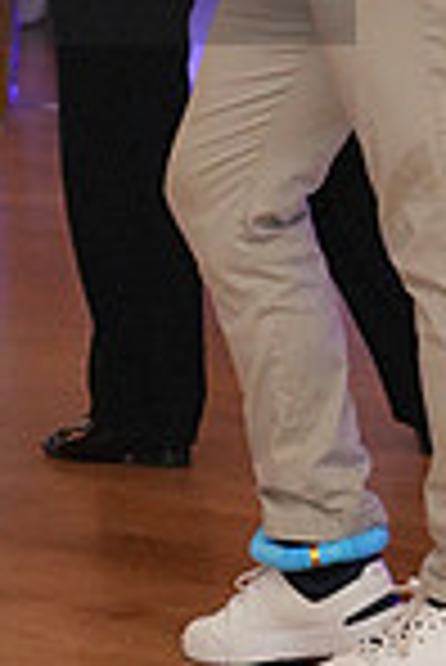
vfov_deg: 7.1
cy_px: -104
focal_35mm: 286
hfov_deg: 4.8
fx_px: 5302
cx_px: -264
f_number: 3.5
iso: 8000
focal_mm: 73
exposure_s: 1/250
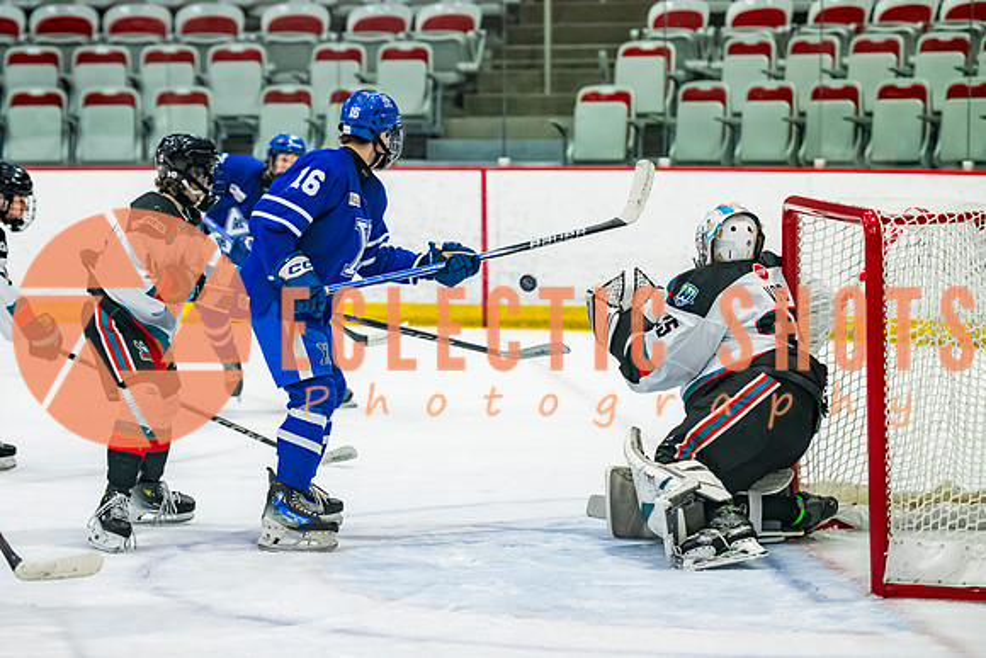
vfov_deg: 8.6
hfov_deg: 12.9
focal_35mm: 159
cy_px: 329
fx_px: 4365
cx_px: 362
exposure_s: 1/1000
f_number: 3.2
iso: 1600
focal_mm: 120
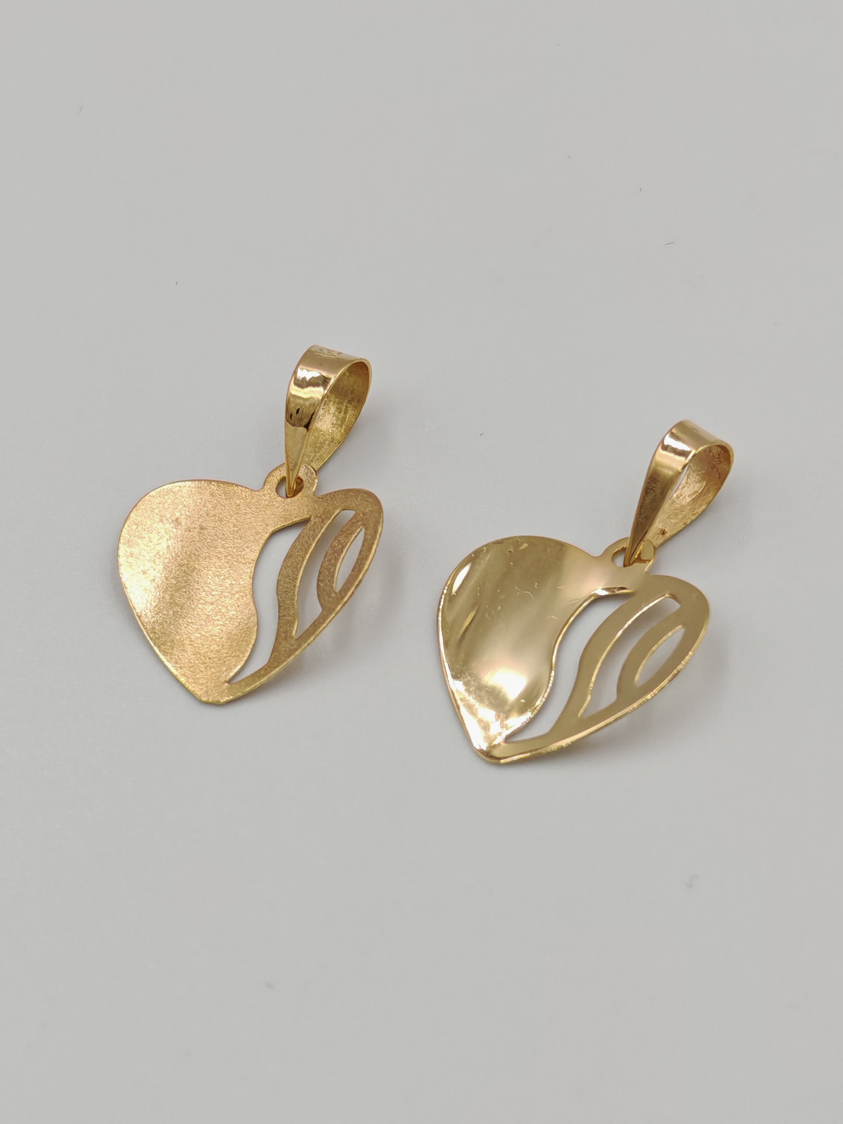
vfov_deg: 18.2
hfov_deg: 13.7
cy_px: 562
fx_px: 3507
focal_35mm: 108
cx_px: 422
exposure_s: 1/360
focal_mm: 6.83
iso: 50
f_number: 2
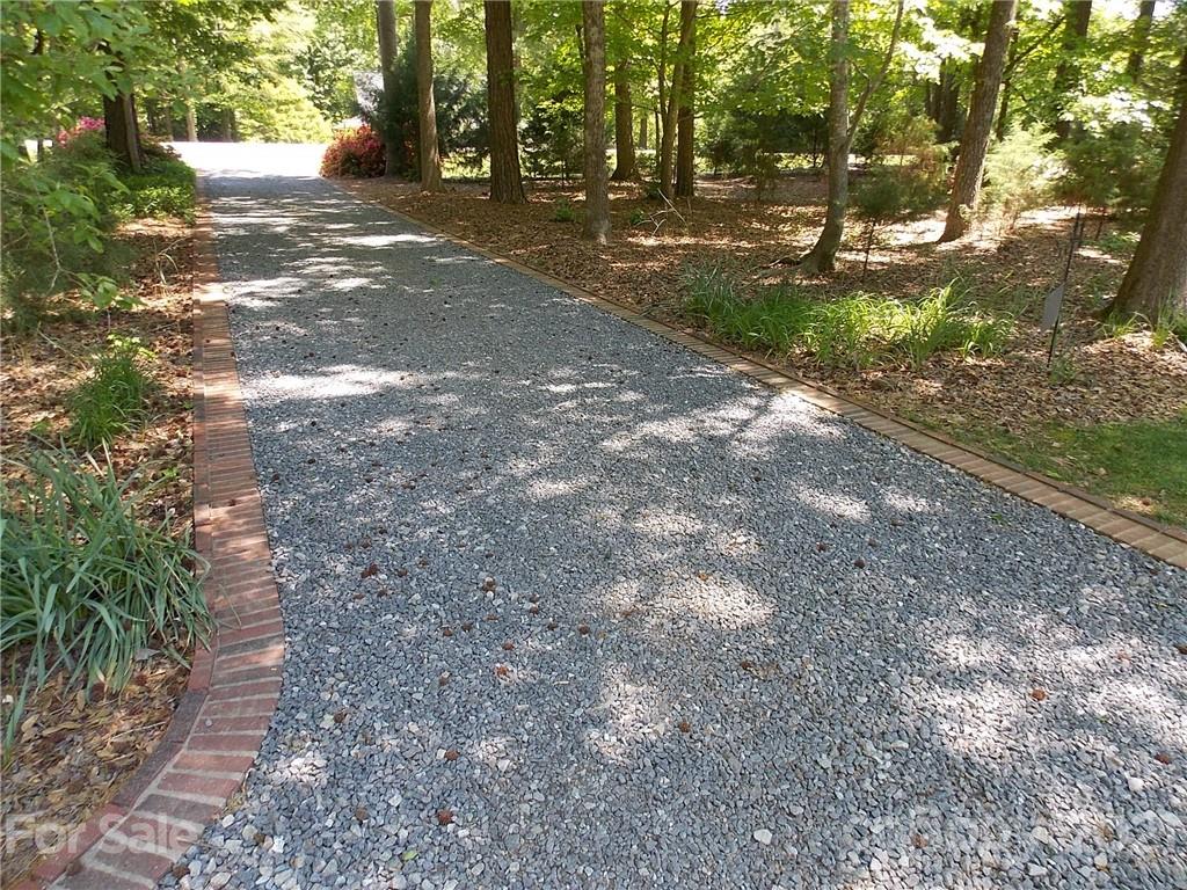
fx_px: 789
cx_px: 594
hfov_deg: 73.9
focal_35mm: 23
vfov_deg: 58.9
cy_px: 445
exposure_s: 1/80
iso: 80
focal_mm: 4
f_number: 3.1
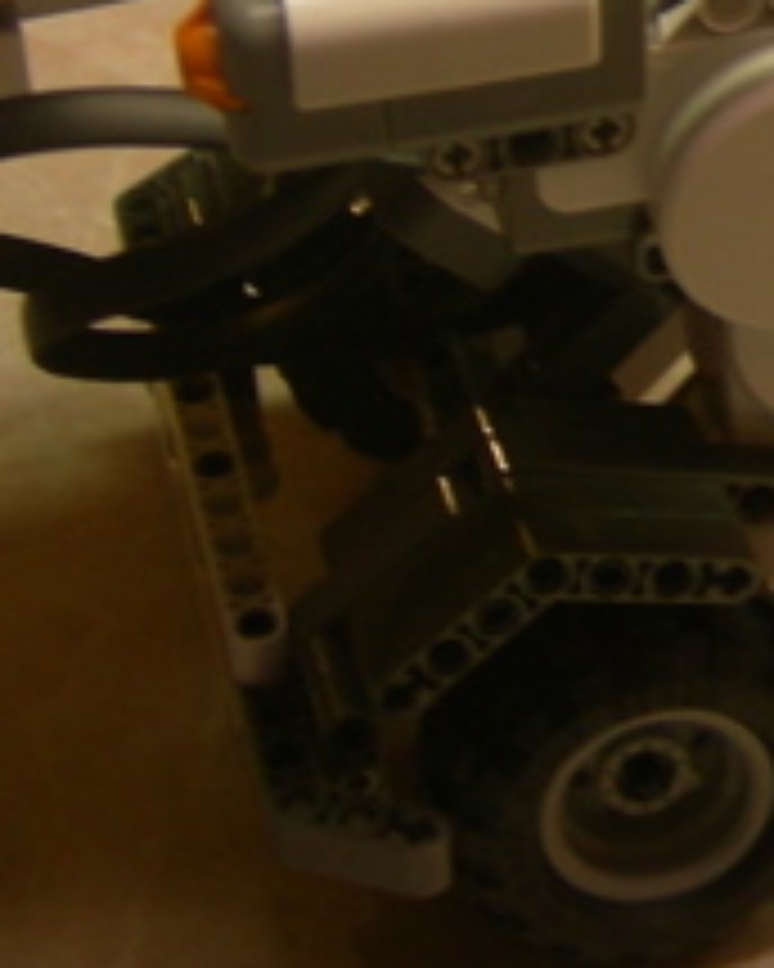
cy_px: -56
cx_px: 1197
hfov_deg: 10.7
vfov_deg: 13.6
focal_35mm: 139
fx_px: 3980
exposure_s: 1/33.4
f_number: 2.7
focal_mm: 7.5
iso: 64
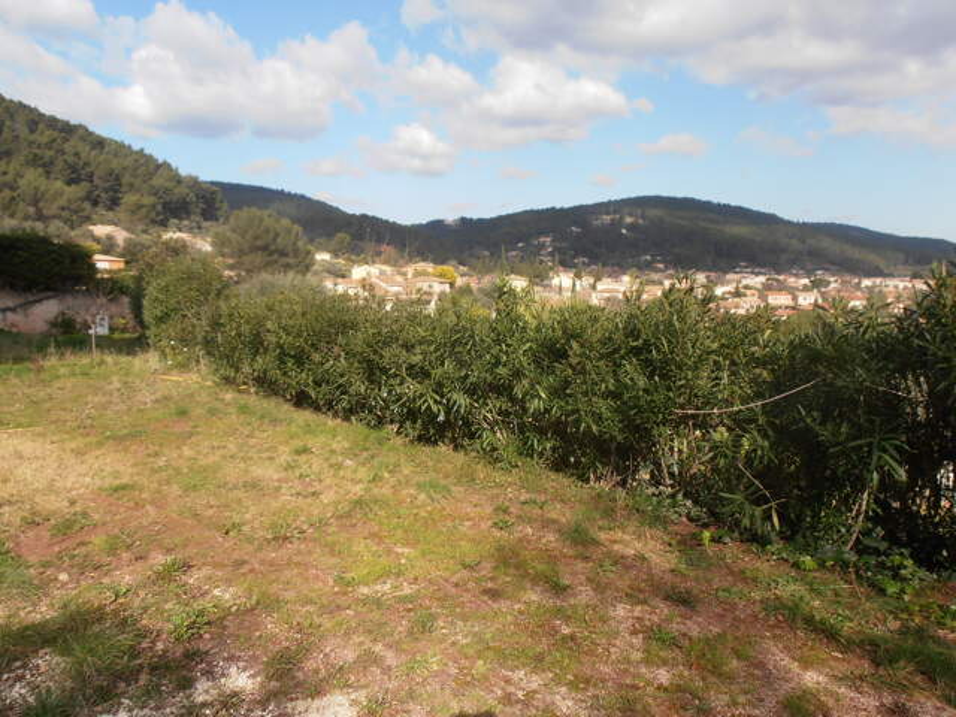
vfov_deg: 56.8
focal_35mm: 24
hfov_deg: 71.6
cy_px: 358
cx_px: 478
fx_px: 663
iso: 80
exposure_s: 1/160
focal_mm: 4.2
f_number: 7.9
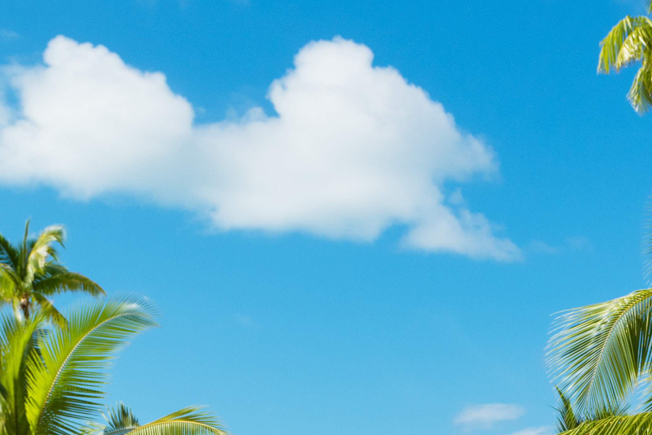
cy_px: 612
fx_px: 1739
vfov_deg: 13.6
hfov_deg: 21.0
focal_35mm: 96
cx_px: 521
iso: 125
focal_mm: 24
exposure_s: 1/1250
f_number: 5
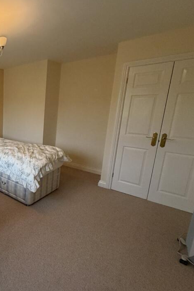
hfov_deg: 45.7
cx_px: -16
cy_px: 141
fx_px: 170
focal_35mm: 21
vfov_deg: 81.2
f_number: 2.2
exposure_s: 1/50
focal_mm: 2.22
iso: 200
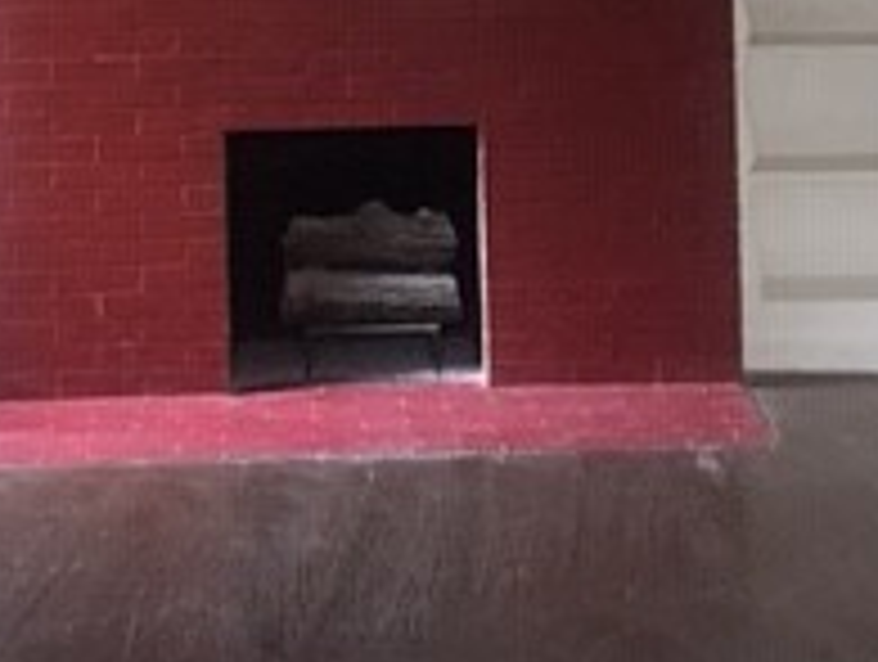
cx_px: 288
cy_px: -225
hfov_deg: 20.5
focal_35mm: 95
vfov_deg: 14.8
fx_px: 2414
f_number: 2.2
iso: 50
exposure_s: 1/4
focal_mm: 4.15
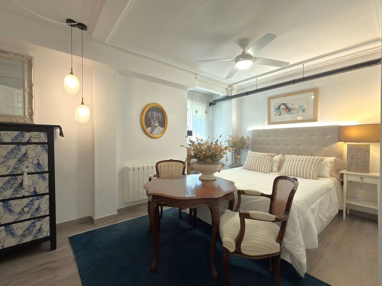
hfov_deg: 98.2
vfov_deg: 81.7
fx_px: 166
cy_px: 143
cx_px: 191
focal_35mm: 15
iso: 50
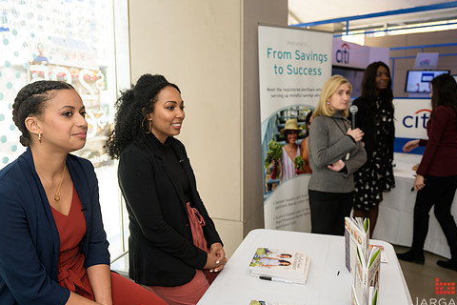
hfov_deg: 63.7
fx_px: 368
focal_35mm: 29
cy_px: 143
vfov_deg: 44.9
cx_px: 227
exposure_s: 1/125
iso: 200
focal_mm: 24
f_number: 3.2
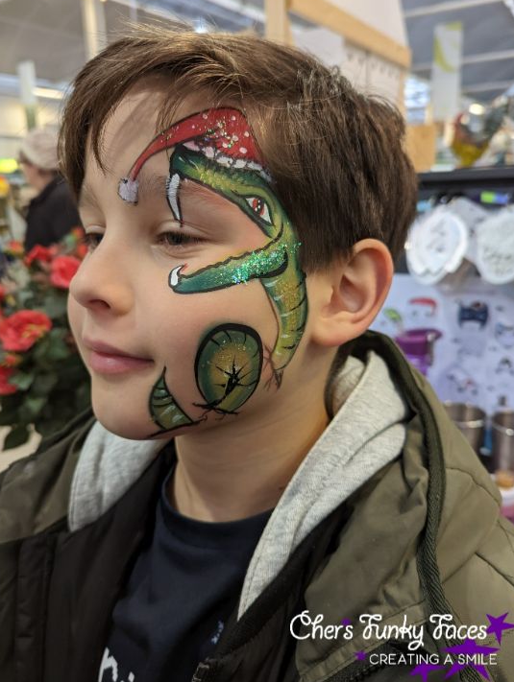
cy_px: 322
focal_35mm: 27
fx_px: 533
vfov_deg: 65.2
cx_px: 243
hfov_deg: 51.4
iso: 320
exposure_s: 1/100
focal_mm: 6.81
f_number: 1.85
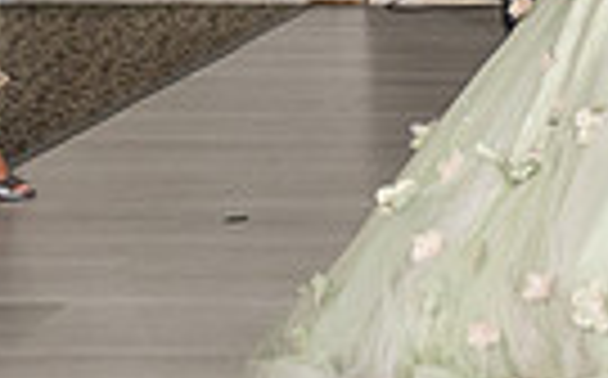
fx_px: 2582
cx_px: 1203
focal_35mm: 156
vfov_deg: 8.4
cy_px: 88
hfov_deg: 12.0
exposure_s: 1/200
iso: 500
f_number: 3.5
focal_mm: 24
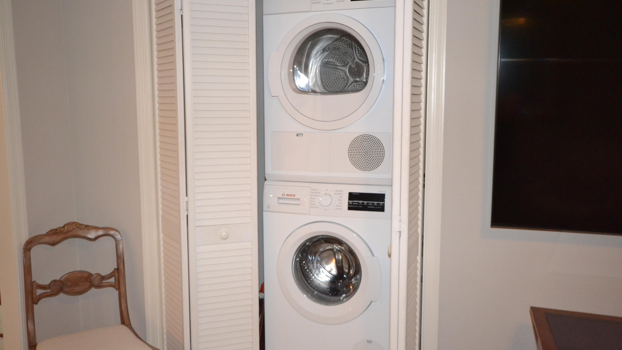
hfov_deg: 61.0
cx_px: 309
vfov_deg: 36.7
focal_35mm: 32
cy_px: 163
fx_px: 528
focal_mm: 20
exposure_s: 1/60
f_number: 5.6
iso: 3200
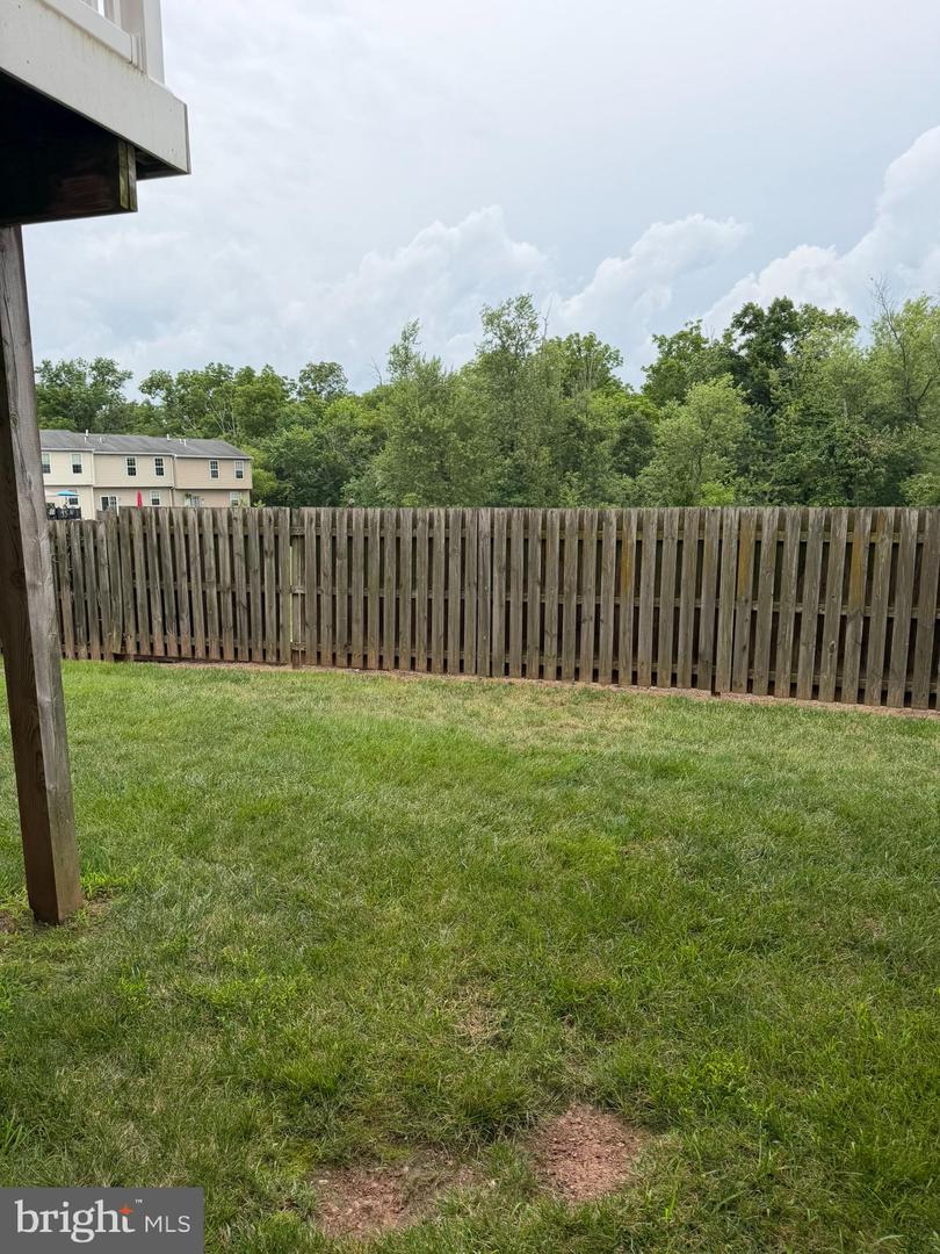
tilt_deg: -8.4
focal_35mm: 24
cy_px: 627
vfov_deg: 71.6
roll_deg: +0.6
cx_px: 470
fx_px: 869
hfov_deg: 56.8
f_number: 1.78
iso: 80
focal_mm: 6.76
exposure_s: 1/1812
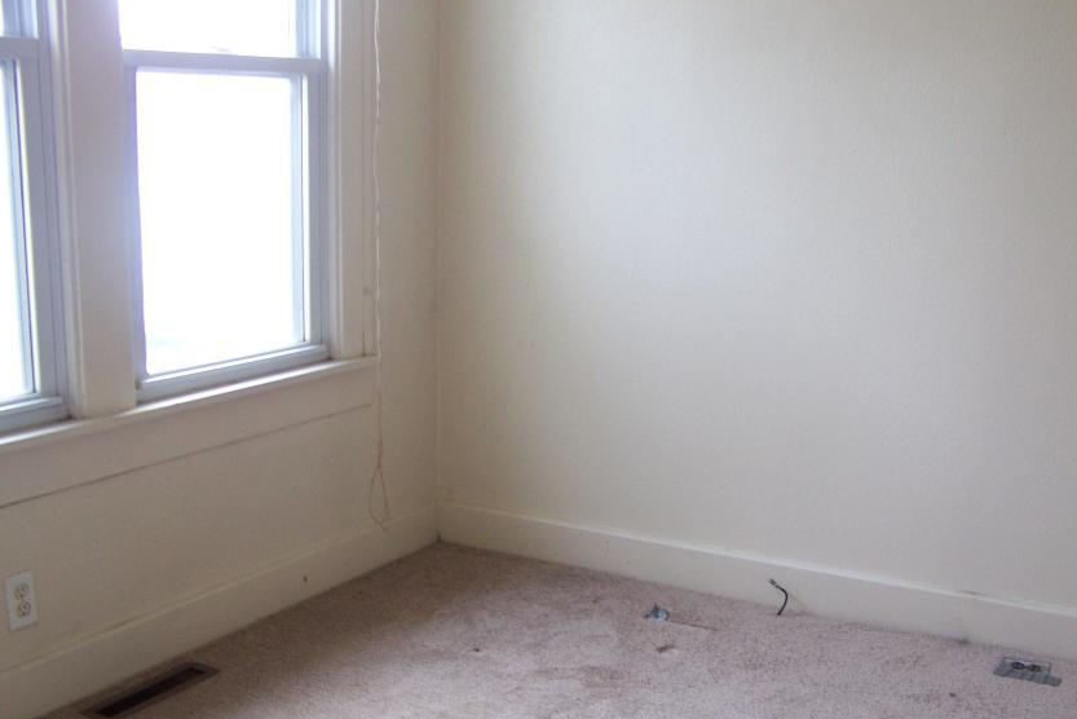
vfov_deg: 29.2
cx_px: 610
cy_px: 445
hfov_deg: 42.6
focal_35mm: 46
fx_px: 1377
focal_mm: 5.85
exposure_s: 1/30
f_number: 2.8
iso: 100
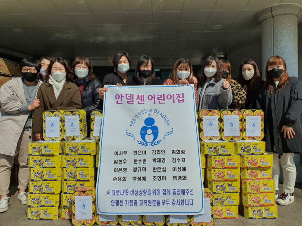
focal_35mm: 26
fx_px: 227
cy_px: 113
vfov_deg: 53.1
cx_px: 151
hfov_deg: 67.3
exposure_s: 1/6960
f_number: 2.4
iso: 50
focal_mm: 4.3
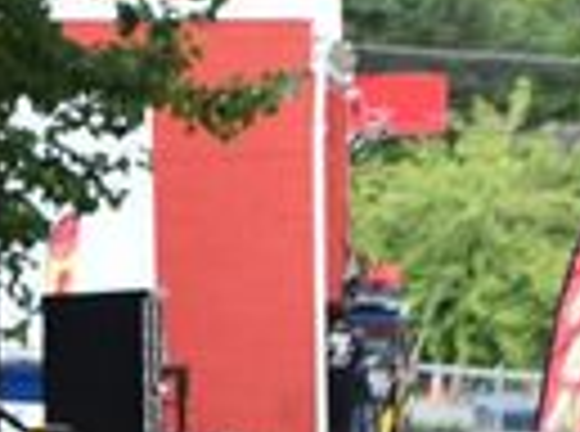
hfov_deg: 3.1
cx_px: 1214
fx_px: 10794
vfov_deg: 2.3
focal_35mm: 646
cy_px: 657
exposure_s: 1/125
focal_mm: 90
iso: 800
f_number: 4.8
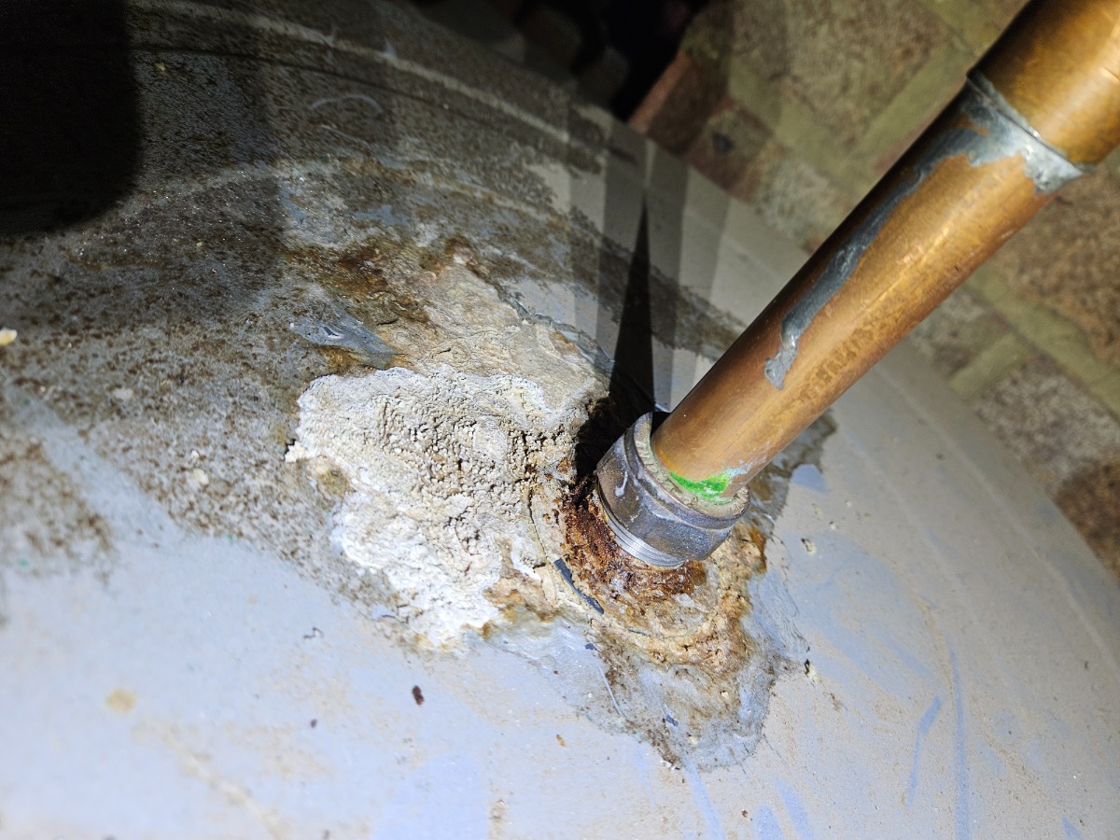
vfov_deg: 58.9
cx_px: 560
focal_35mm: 23
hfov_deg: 73.9
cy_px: 420
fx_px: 744
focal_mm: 5.4
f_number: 1.8
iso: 40
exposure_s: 1/66
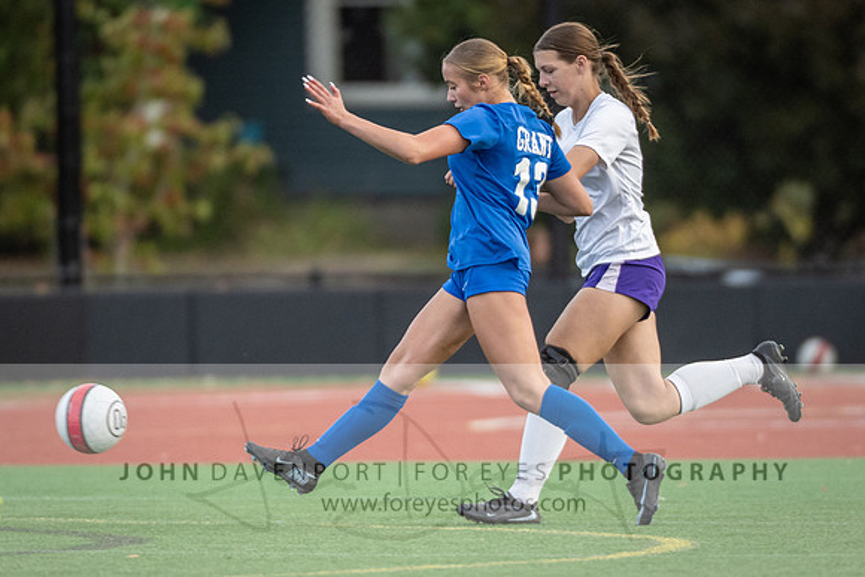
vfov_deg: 2.0
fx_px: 16931
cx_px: 541
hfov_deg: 2.9
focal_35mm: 705
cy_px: 331
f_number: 4
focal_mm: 400
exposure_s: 1/1000
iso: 1800
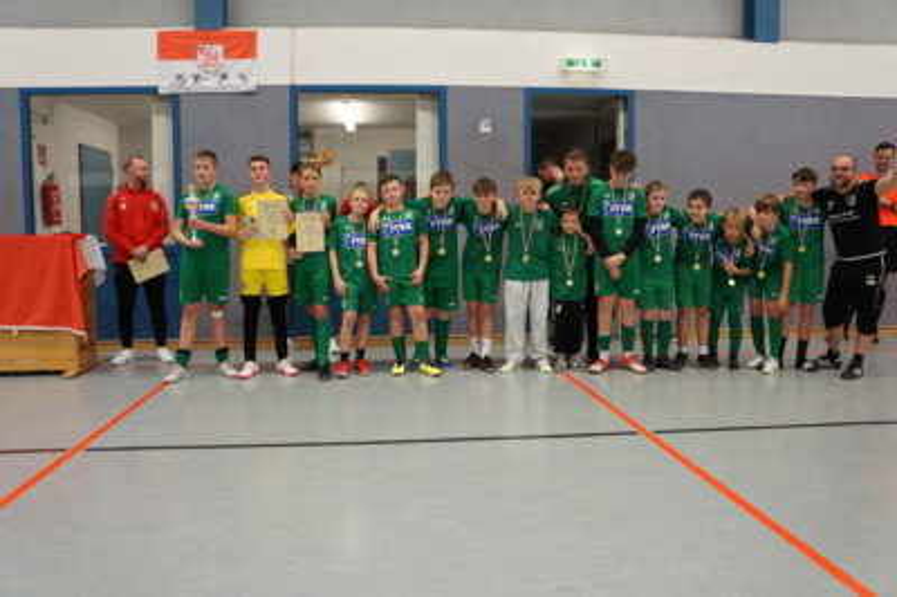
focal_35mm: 28
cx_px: 448
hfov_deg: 64.6
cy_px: 298
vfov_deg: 45.6
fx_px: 710
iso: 2000
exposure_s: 1/60
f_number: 7.1
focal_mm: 19
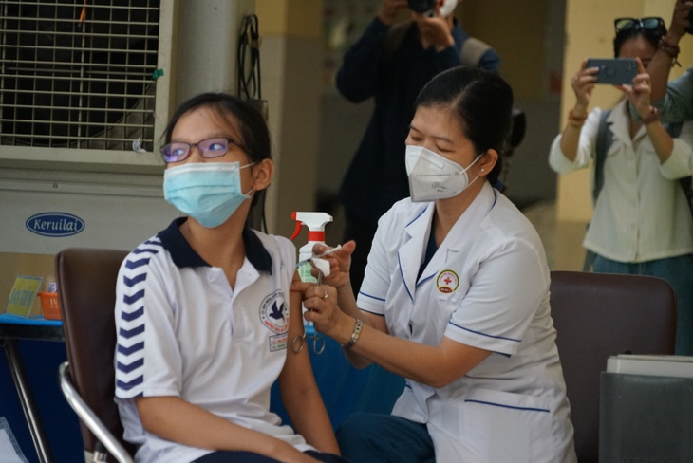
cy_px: 232
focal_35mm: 175
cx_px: 346
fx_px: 3371
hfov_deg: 11.7
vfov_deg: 7.9
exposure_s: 1/200
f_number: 6.3
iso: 4000
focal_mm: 175
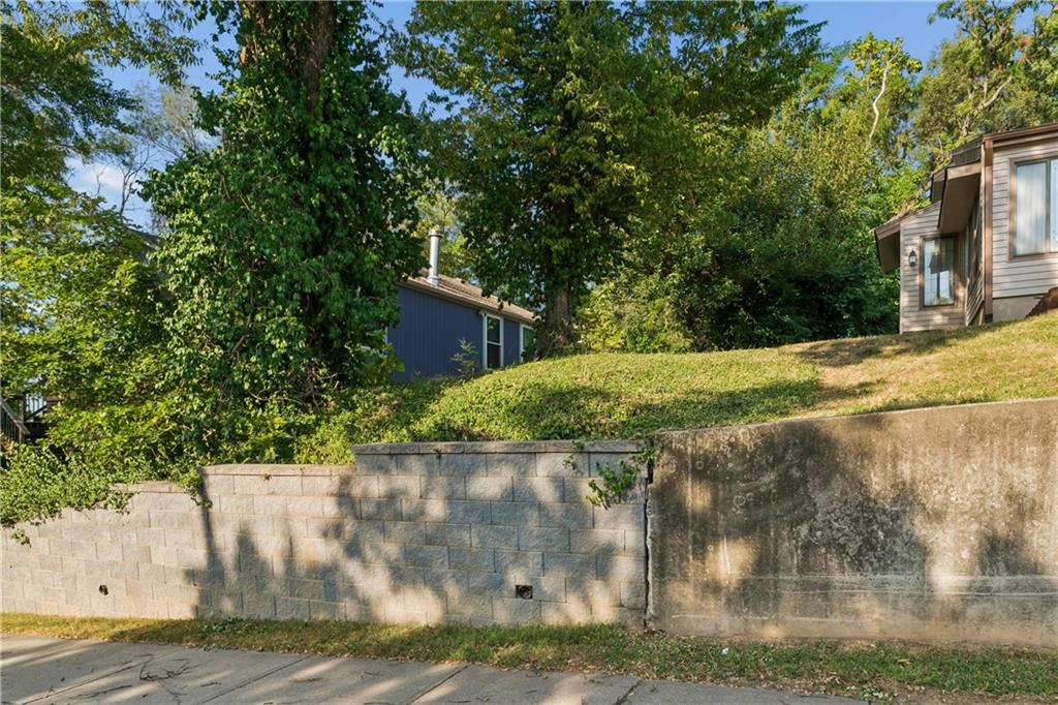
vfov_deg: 53.1
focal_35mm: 24
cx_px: 529
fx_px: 705
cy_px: 352
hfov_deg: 73.8
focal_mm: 24
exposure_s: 1/6
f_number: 22
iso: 100
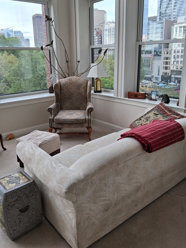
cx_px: 91
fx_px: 208
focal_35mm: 29
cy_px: 111
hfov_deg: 48.2
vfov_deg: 61.5
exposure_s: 1/124
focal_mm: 3.98
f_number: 1.8
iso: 25
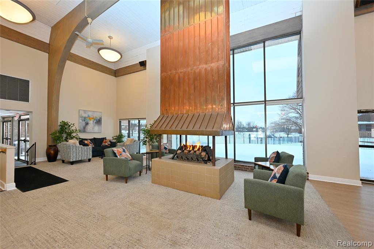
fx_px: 145
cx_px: 187
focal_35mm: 14
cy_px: 124
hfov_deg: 104.3
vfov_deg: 81.2
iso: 640
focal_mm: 14
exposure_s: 1/15
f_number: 9
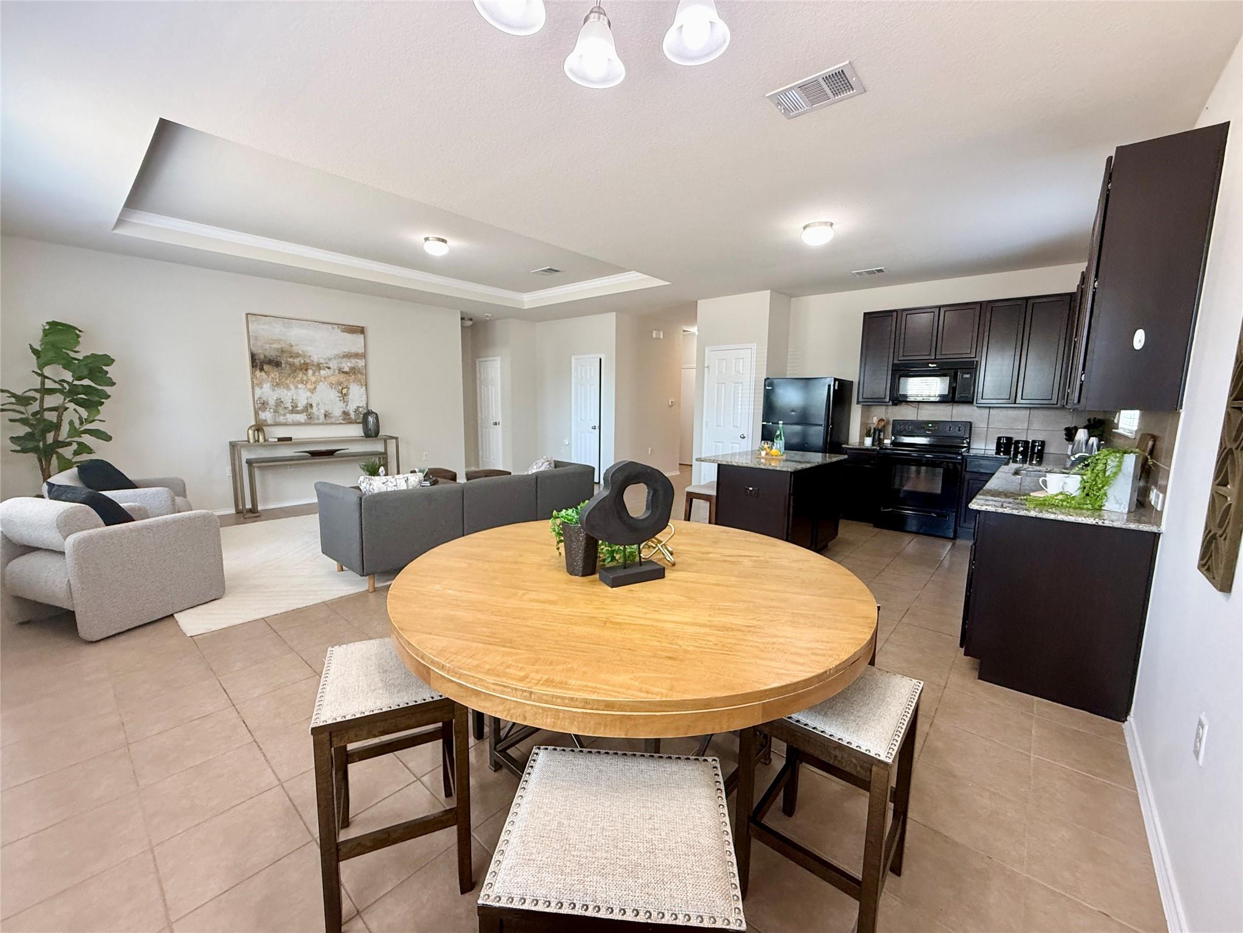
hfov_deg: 102.1
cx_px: 622
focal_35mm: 14
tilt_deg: -7.1
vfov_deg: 85.7
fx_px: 503
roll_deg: -1.2
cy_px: 466
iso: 200
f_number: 2.2
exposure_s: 1/60
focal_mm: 2.22
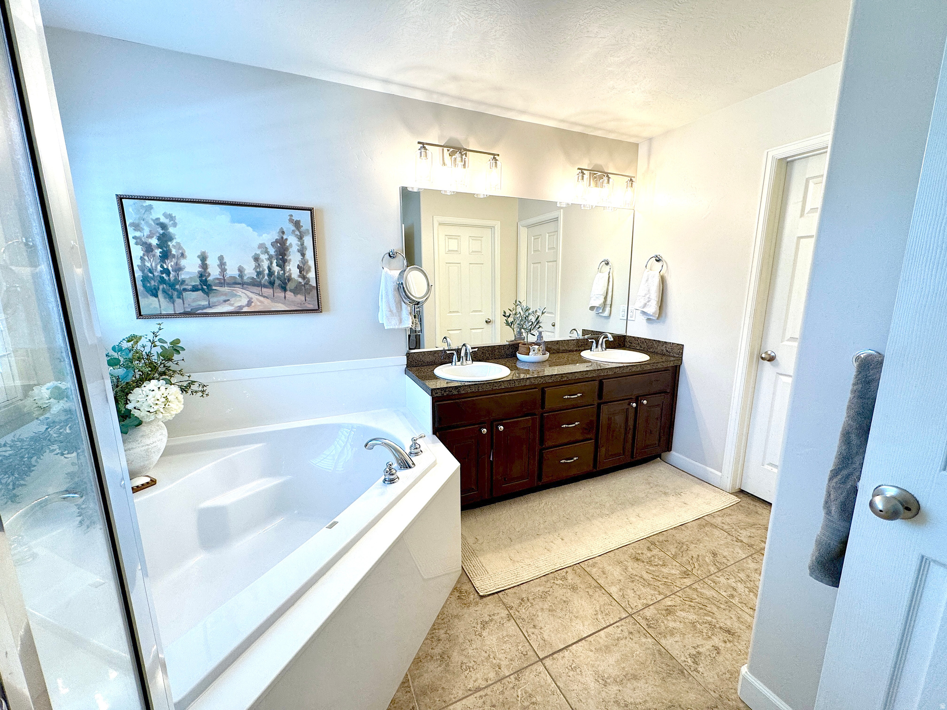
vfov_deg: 85.7
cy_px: 355
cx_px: 474
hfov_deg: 102.1
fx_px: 383
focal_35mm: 14
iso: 125
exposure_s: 1/120
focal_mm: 2.22
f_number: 2.2
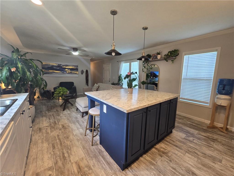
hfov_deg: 106.2
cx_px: 117
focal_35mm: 13
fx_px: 88
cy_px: 88
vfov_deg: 89.9
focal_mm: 2.2
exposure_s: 1/60
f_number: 2.2
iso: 100
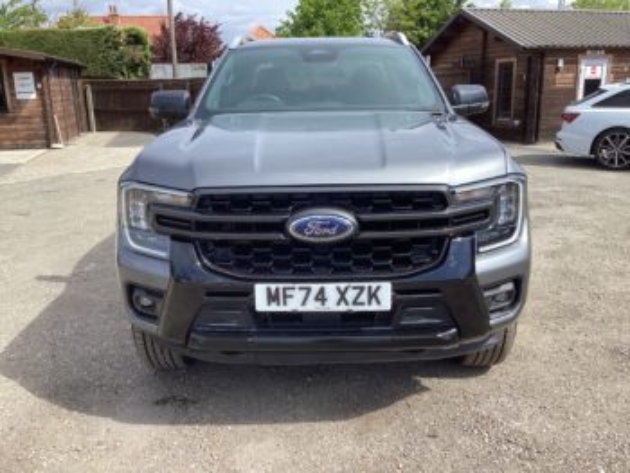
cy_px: 236
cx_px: 315
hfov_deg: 58.3
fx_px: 565
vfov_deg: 45.5
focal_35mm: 31
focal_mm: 3.3
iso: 25
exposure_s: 1/823
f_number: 2.4
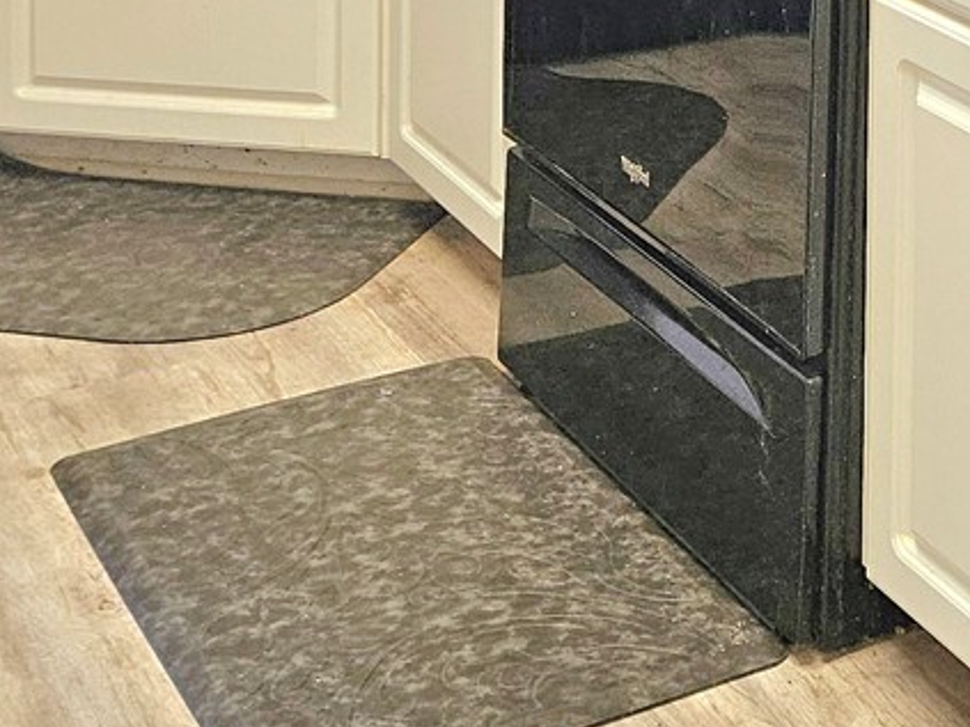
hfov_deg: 21.2
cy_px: -484
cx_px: 1119
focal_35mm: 87
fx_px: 2437
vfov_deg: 15.2
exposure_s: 1/120
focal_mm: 5.4
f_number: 1.8
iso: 250
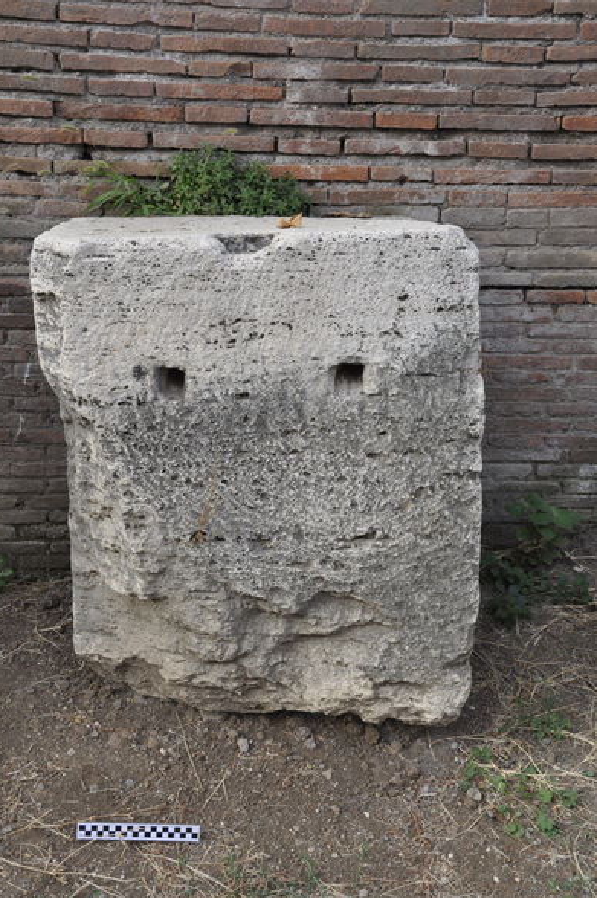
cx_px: 295
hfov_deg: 27.5
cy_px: 457
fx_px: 1221
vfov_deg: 40.4
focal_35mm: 49
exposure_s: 1/125
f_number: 10
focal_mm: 32
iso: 400
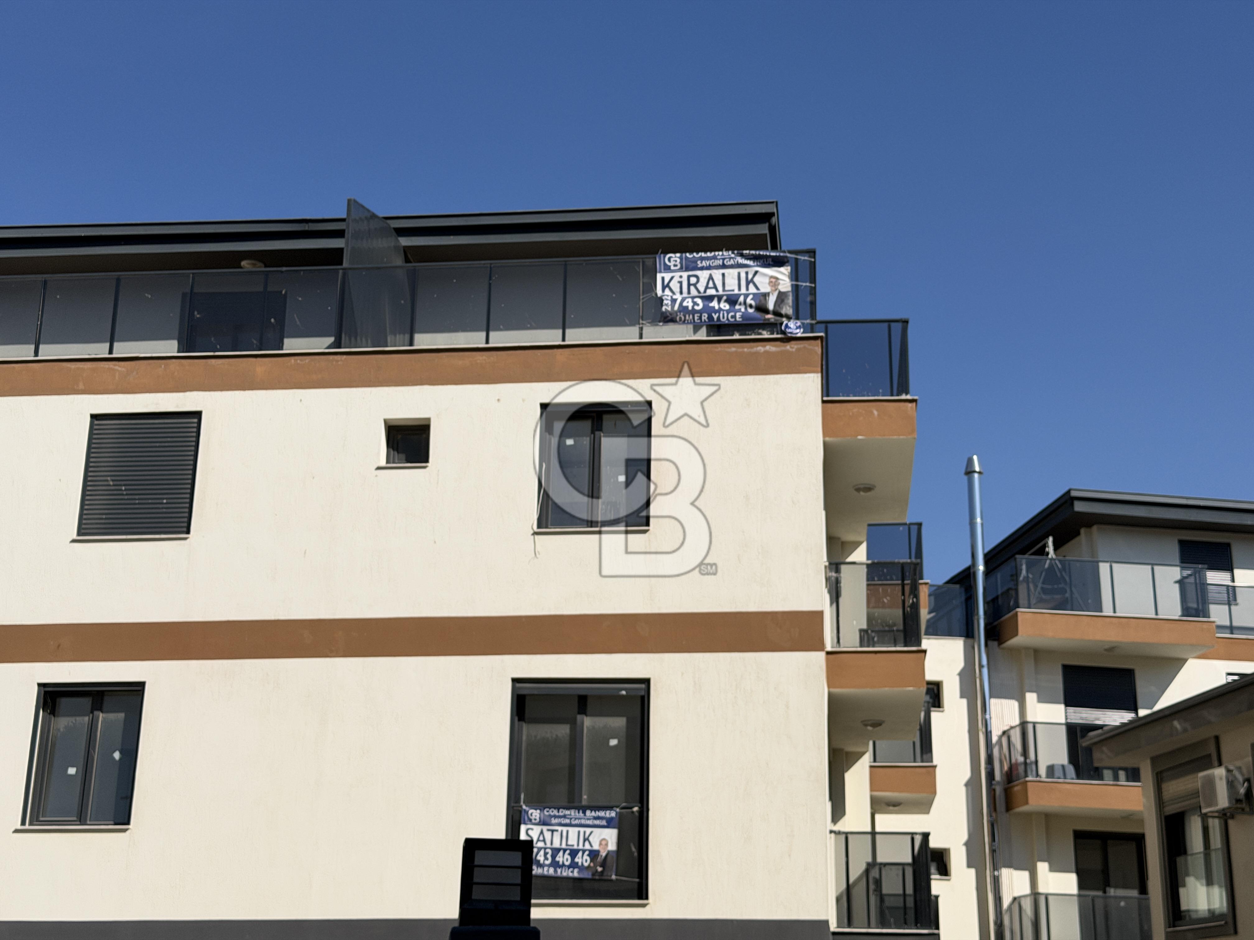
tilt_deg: +18.0
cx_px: 627
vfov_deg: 30.3
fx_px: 1739
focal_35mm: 48
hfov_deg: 39.7
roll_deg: -0.3
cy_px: 470
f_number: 1.78
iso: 64
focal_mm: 6.76
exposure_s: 1/8772
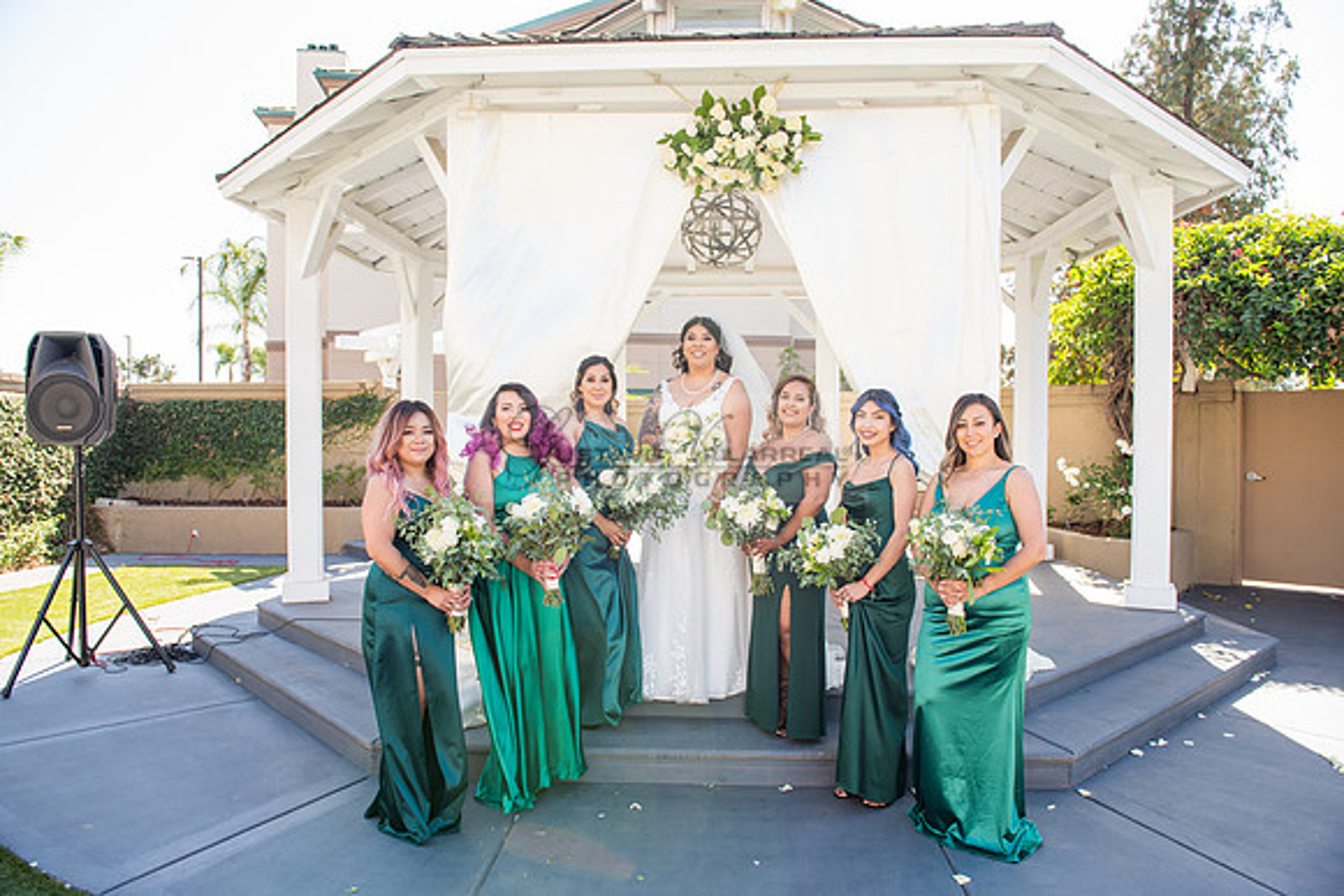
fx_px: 896
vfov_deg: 53.2
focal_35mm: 24
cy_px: 448
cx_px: 672
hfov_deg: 73.7
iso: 100
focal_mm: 24
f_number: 5
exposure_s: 1/125
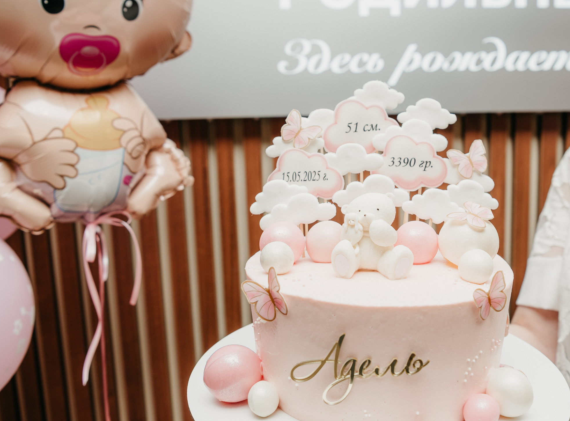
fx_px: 557
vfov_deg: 41.4
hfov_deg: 54.0
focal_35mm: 34
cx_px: 325
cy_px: 217
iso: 160
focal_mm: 24
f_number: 4
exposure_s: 1/160
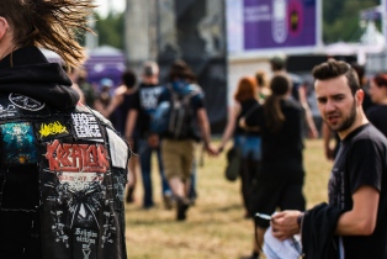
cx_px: 10
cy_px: 97
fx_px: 2593
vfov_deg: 5.7
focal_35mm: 241
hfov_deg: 8.5
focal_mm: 105
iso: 100
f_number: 5.6
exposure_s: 1/400
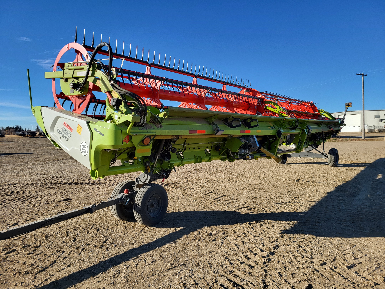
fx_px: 289
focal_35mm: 26
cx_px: 192
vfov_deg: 53.1
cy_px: 144
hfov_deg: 67.3
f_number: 1.8
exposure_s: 1/1780
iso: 40
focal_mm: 5.4
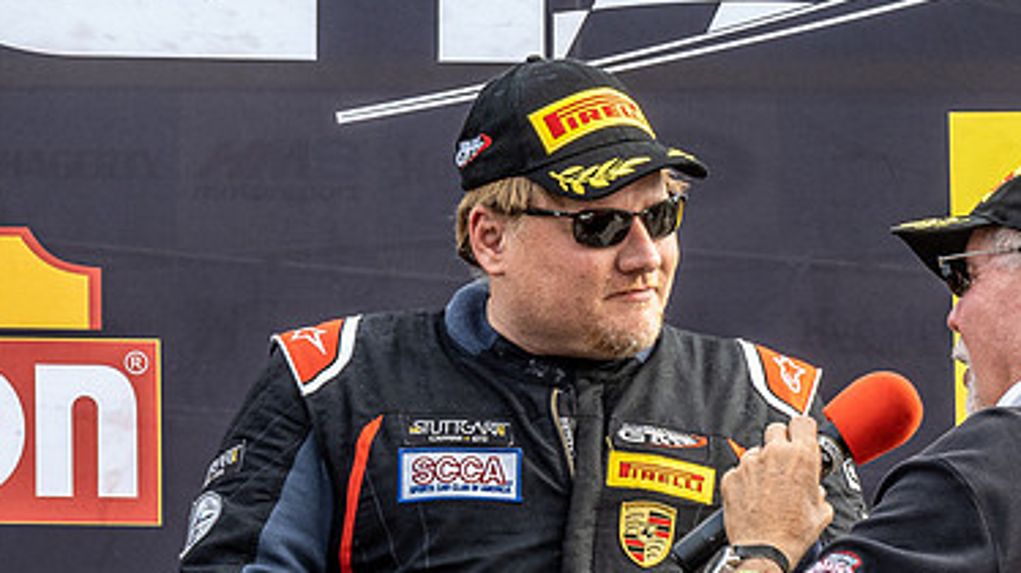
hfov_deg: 11.4
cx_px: 401
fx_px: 5115
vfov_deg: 6.4
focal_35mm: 189
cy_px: 511
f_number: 9
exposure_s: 1/60
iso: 200
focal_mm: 41
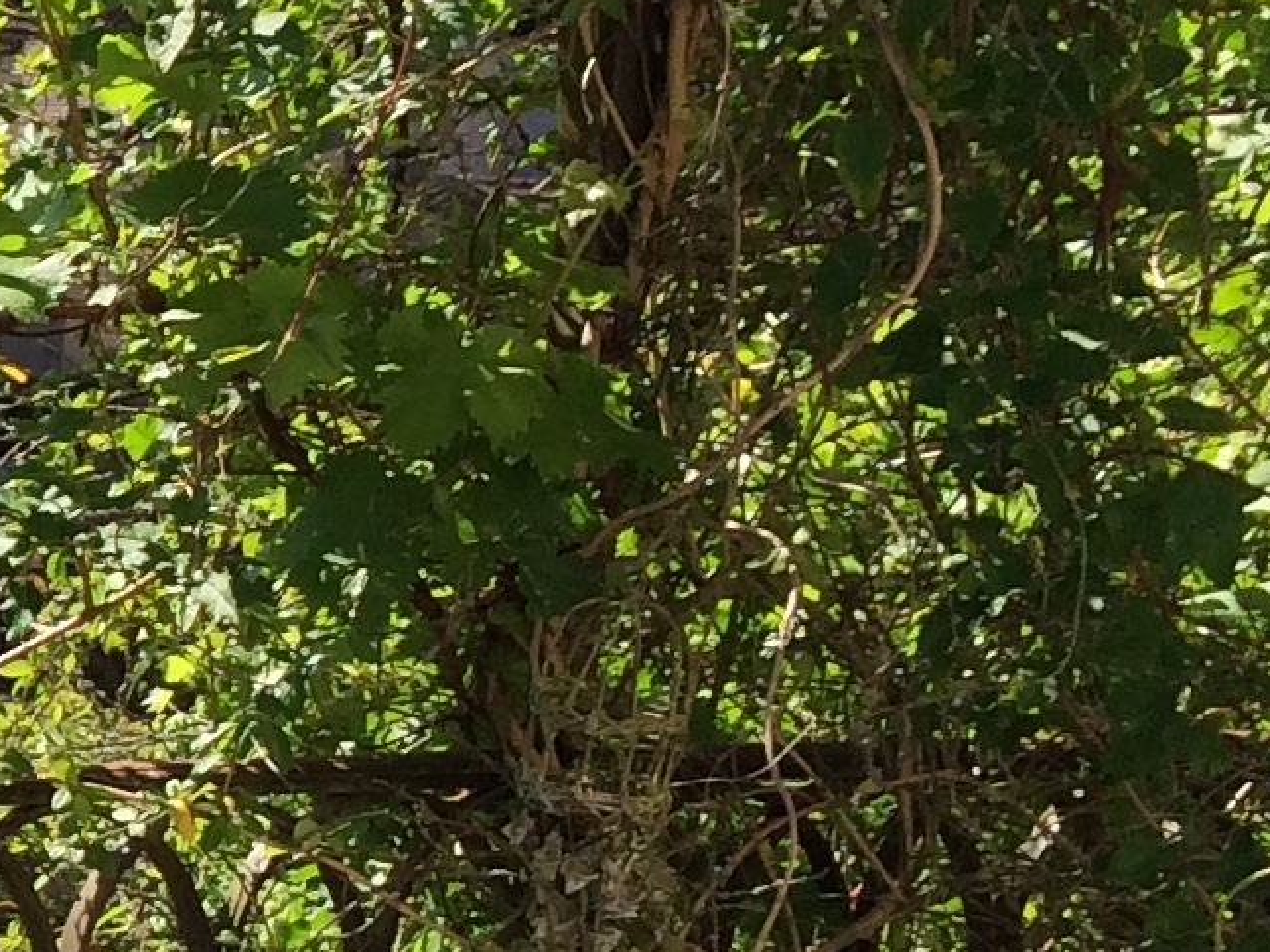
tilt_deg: -10.1
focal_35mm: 147
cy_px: 755
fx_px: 5393
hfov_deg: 11.4
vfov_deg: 10.1
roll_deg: -0.3
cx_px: -1653
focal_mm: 4.15
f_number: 2.2
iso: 32
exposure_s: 1/1244
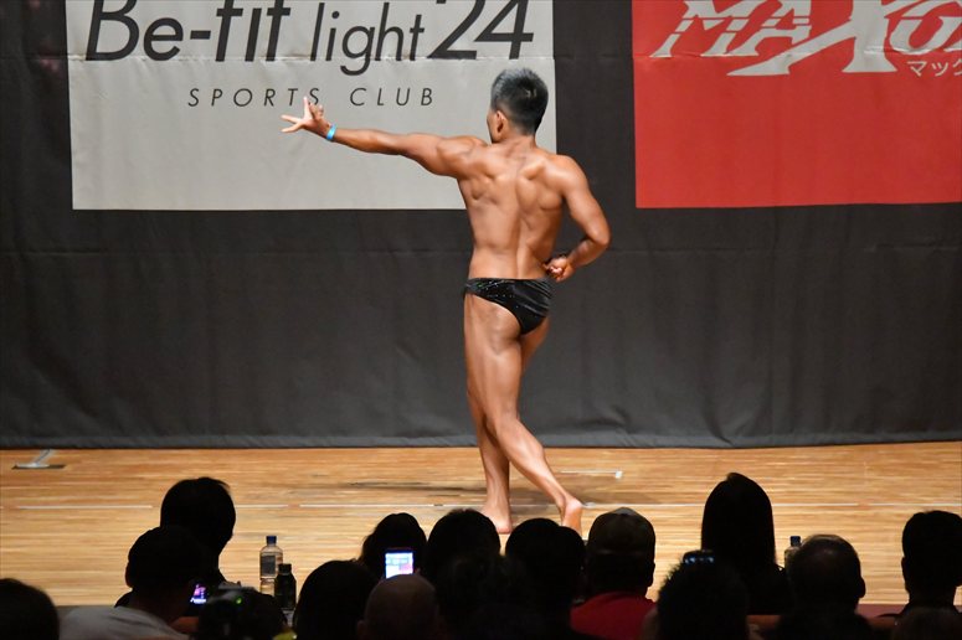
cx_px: 481
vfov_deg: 5.7
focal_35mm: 240
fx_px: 6410
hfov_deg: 8.6
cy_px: 320
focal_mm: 160
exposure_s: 1/400
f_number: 5.6
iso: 16000
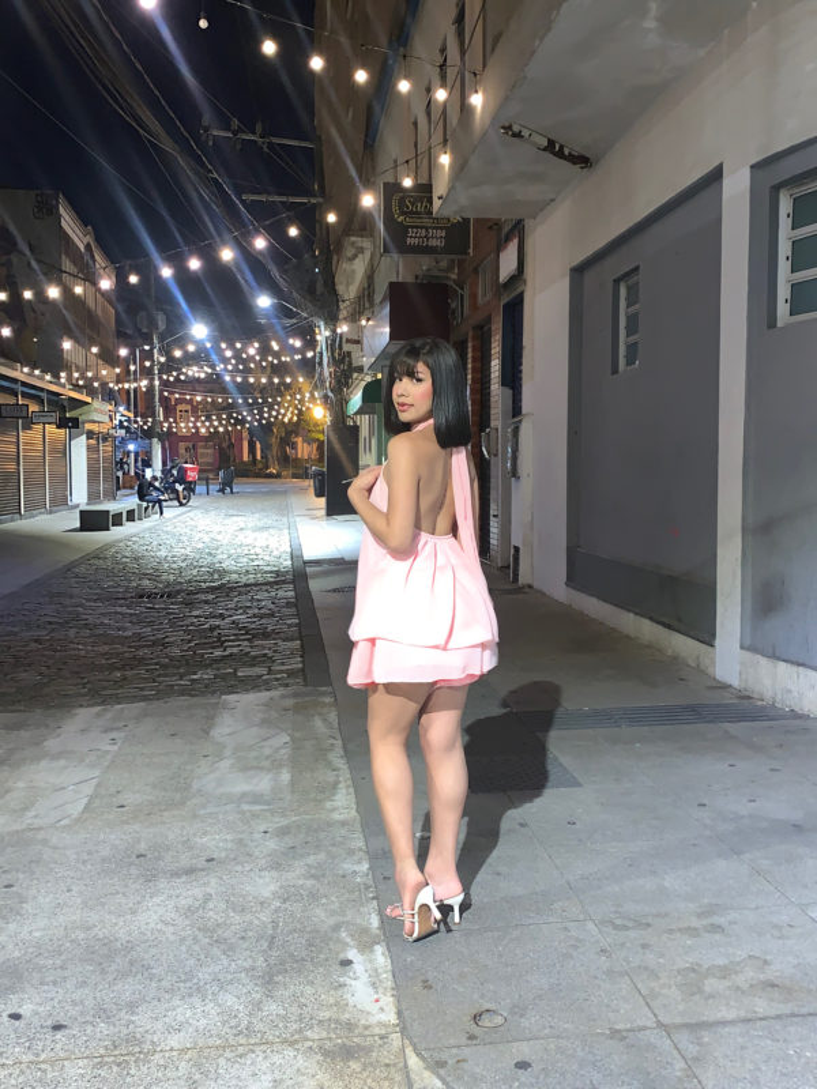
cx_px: 408
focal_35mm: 35
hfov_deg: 40.7
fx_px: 1101
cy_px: 544
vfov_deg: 52.6
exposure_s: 1/7
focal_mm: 4.25
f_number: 1.8
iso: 80
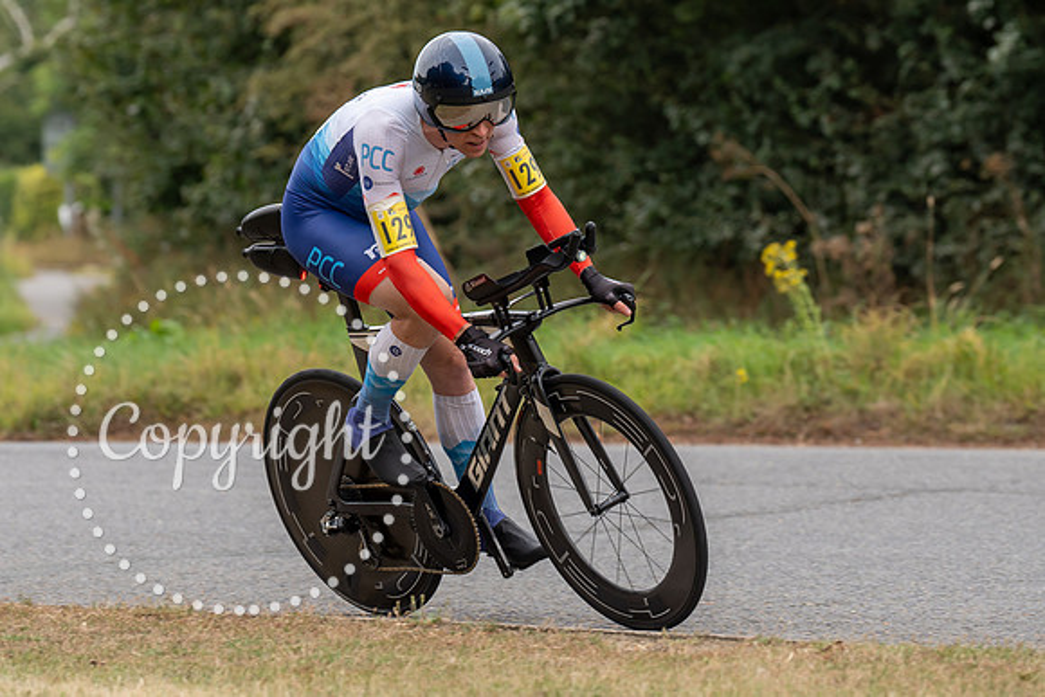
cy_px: 236
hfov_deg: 10.2
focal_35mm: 201
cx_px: 491
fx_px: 5830
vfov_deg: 6.8
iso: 500
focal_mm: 140
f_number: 4
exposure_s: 1/1000
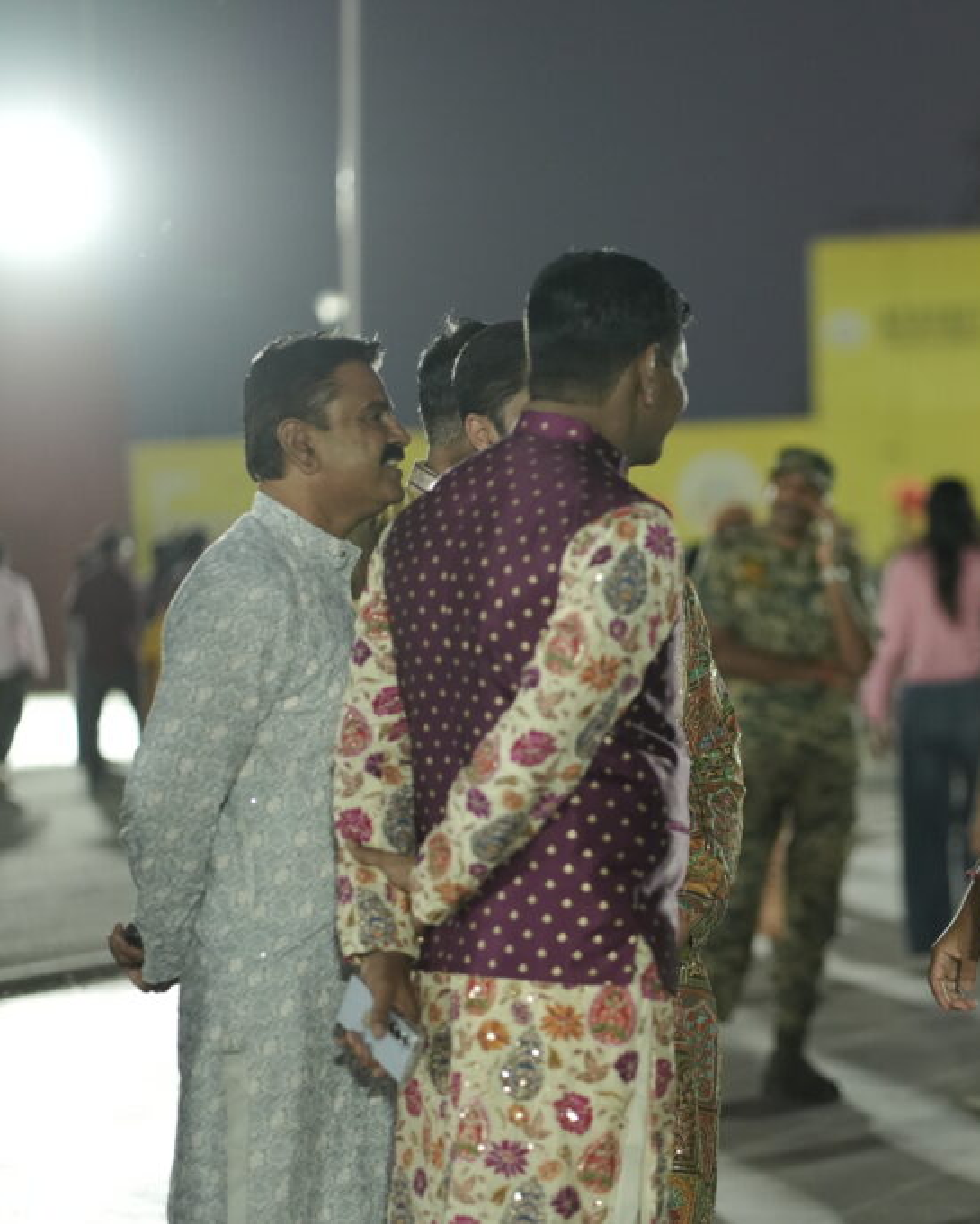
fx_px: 4350
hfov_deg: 12.8
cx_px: 861
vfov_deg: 16.0
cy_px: 612
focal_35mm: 120
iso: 3200
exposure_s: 1/160
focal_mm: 85
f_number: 1.8
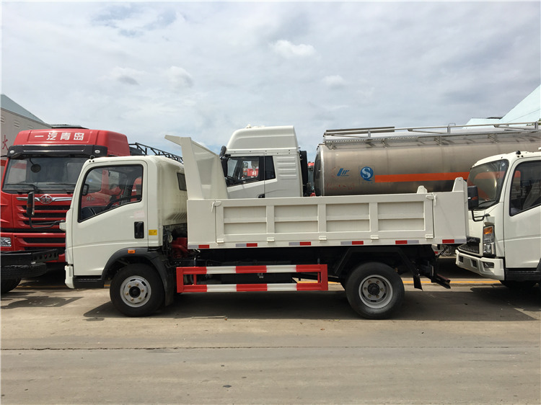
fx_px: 453
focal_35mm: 29
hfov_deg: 61.7
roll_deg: +0.4
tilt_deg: +1.5
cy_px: 202
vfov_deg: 48.2
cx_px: 270
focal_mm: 4.15
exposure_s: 1/2747
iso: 25
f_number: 2.2
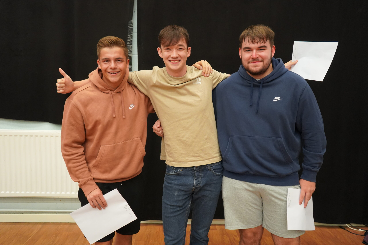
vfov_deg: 41.1
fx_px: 327
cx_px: 184
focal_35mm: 32
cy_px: 122
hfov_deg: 58.7
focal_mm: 32
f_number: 4
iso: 4000
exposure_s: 1/160
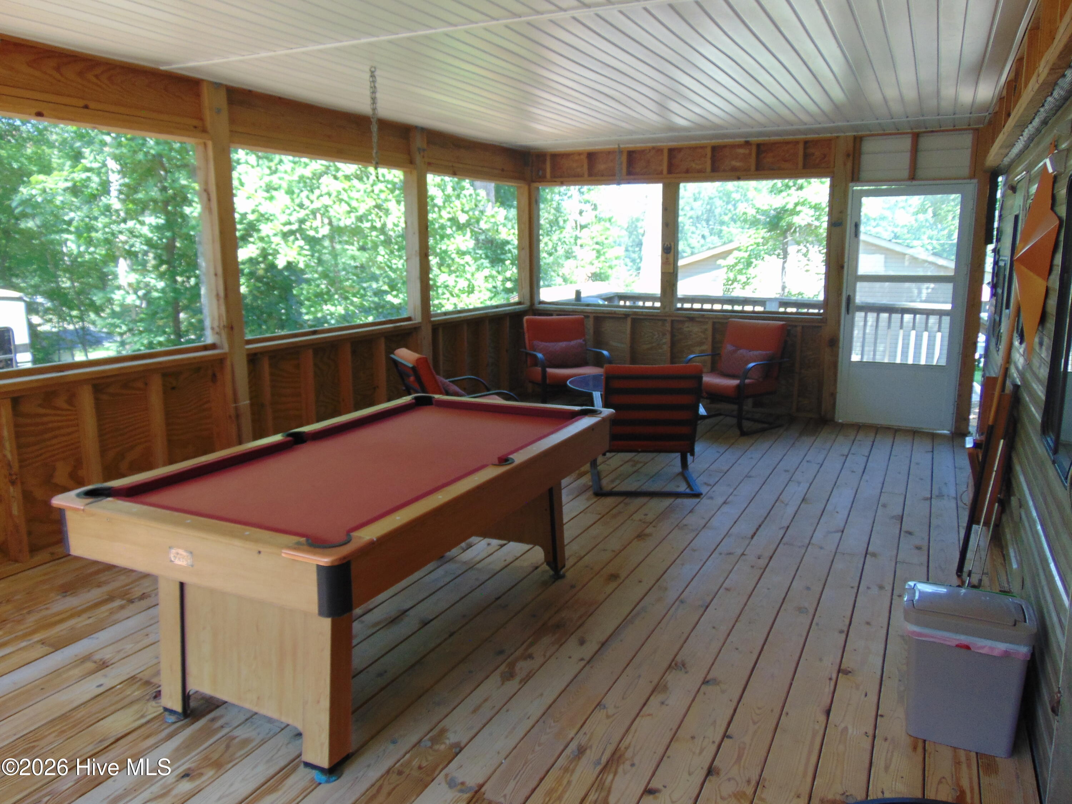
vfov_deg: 54.9
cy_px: 402
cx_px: 536
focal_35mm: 25
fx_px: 774
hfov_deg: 69.4
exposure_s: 1/40
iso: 80
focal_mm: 4.5
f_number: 3
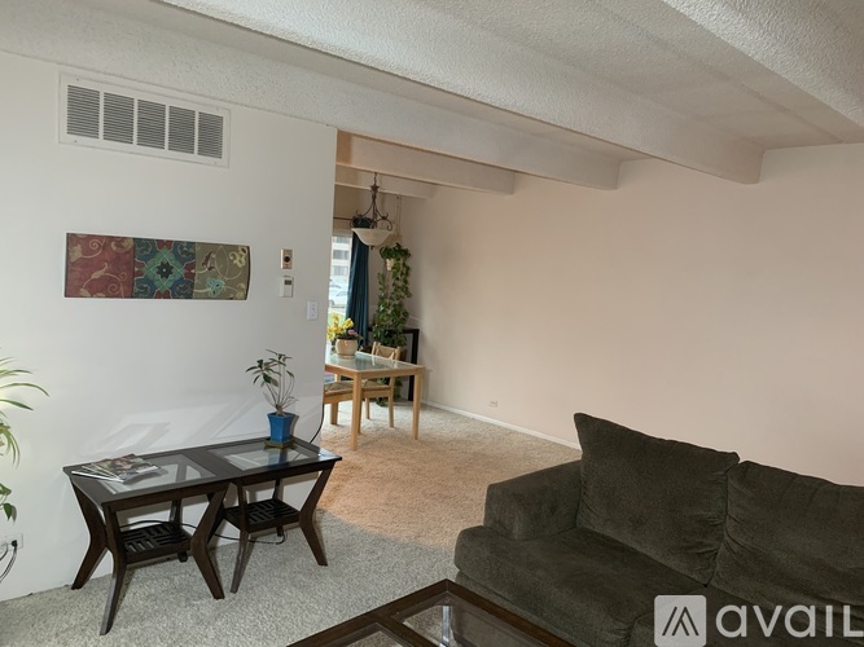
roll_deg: -3.6
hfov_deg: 67.3
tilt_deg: -4.8
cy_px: 324
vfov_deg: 53.0
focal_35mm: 26
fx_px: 649
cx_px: 432
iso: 250
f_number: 1.8
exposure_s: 1/40
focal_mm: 4.25
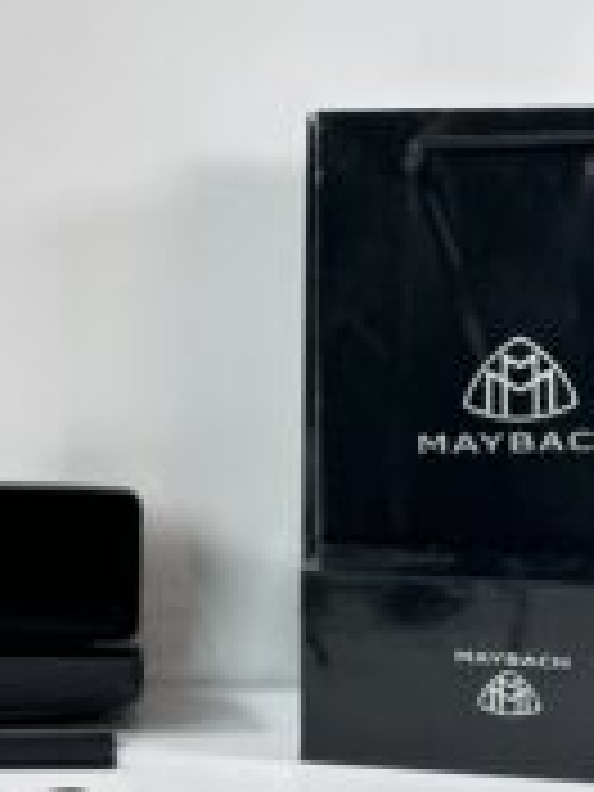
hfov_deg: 13.5
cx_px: 86
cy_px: 392
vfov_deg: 18.0
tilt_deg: -7.2
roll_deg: -0.2
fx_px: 2494
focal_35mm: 109
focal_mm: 6.86
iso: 50
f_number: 1.78
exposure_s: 1/50
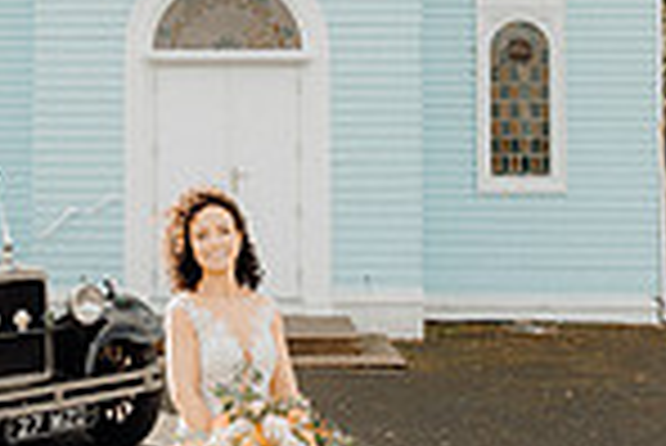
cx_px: 234
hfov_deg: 27.5
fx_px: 1352
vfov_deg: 18.5
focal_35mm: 73
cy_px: 63
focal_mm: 24
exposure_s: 1/500
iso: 125
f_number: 3.5
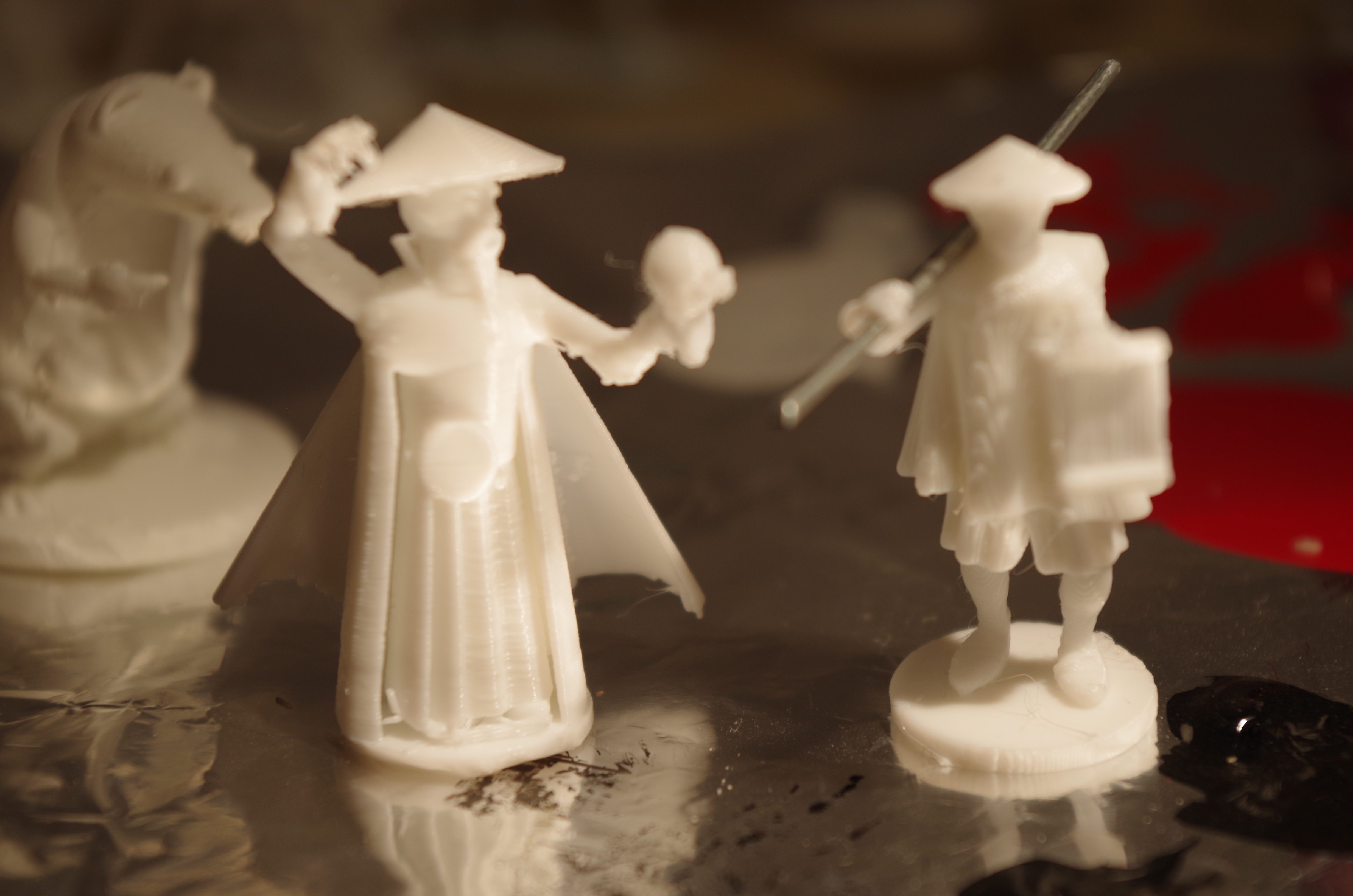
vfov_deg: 16.6
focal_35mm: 82
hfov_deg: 24.8
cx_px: 676
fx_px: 3075
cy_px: 448
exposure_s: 1/13
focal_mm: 55
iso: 200
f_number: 7.1
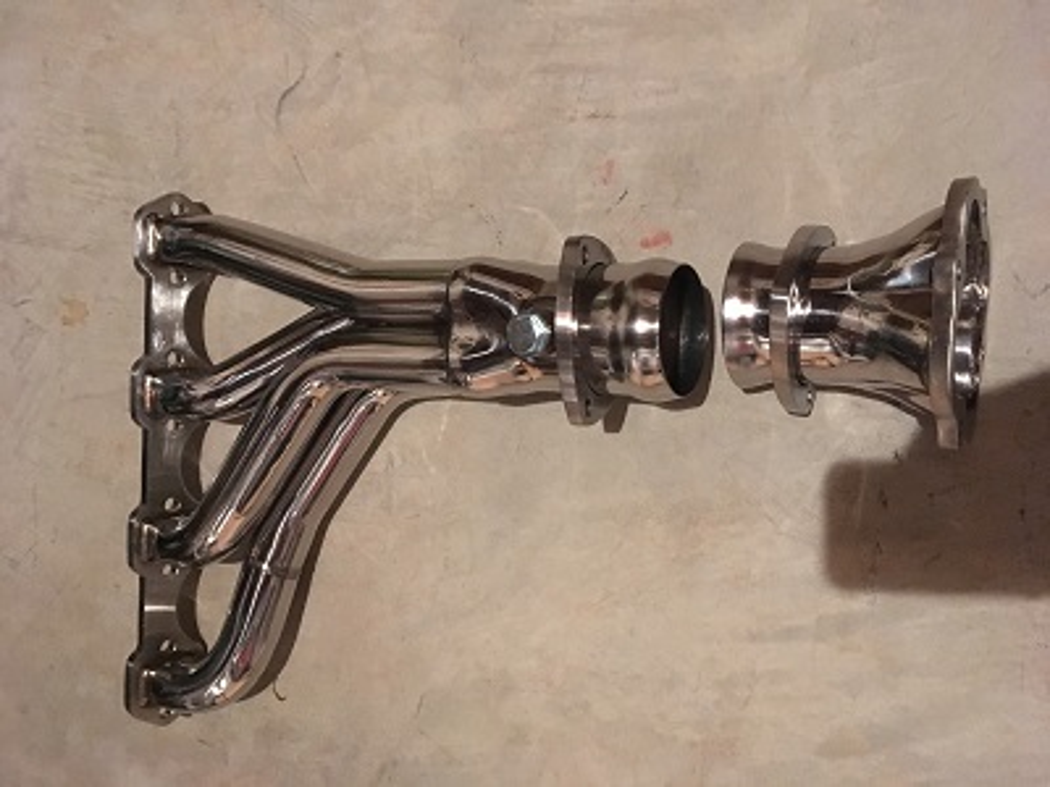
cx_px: 525
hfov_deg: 61.7
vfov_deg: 48.2
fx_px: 880
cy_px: 394
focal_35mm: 29
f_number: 2.2
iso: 640
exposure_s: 1/15
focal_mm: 4.15
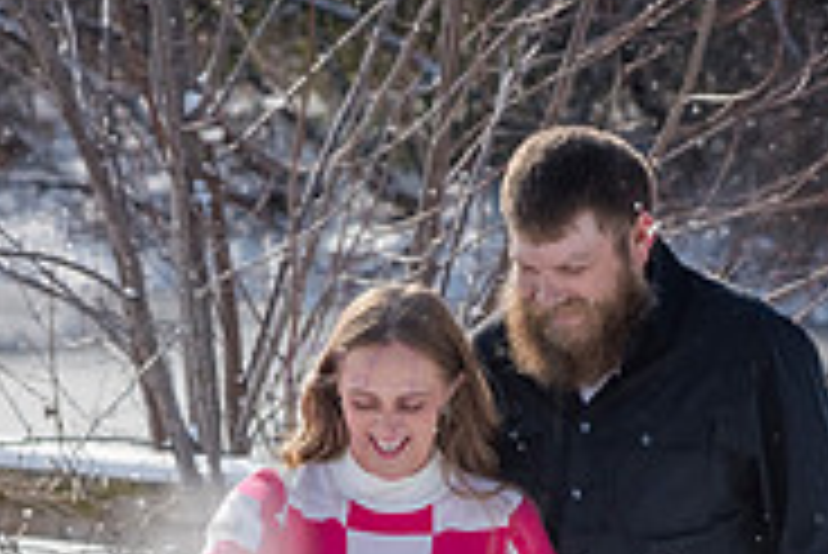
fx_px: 6744
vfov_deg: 4.7
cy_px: 797
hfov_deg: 7.0
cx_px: 369
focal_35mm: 293
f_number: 9
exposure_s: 1/2000
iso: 640
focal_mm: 120
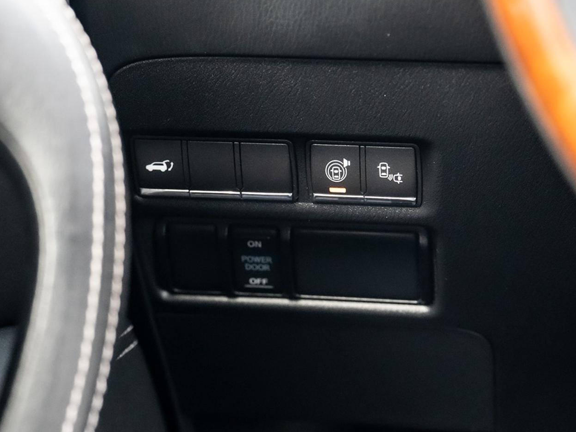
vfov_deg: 12.2
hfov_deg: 16.3
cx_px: 280
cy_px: 167
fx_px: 2013
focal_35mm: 121
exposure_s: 1/60
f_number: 4
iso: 4000
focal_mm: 60
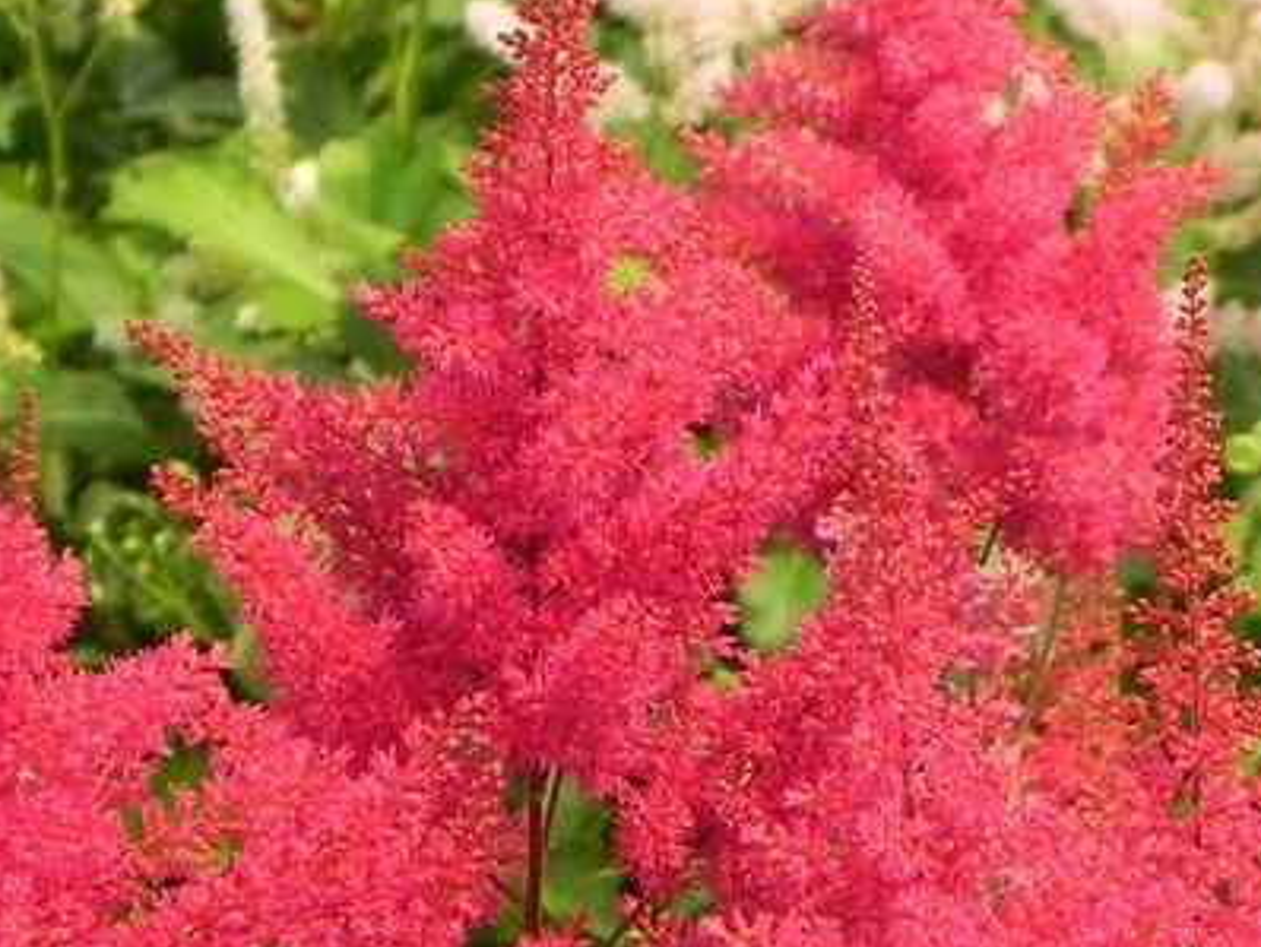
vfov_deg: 3.0
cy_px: 877
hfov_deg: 4.0
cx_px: 566
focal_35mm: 493
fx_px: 17970
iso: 160
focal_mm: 32.7
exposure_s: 1/160
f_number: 5.6
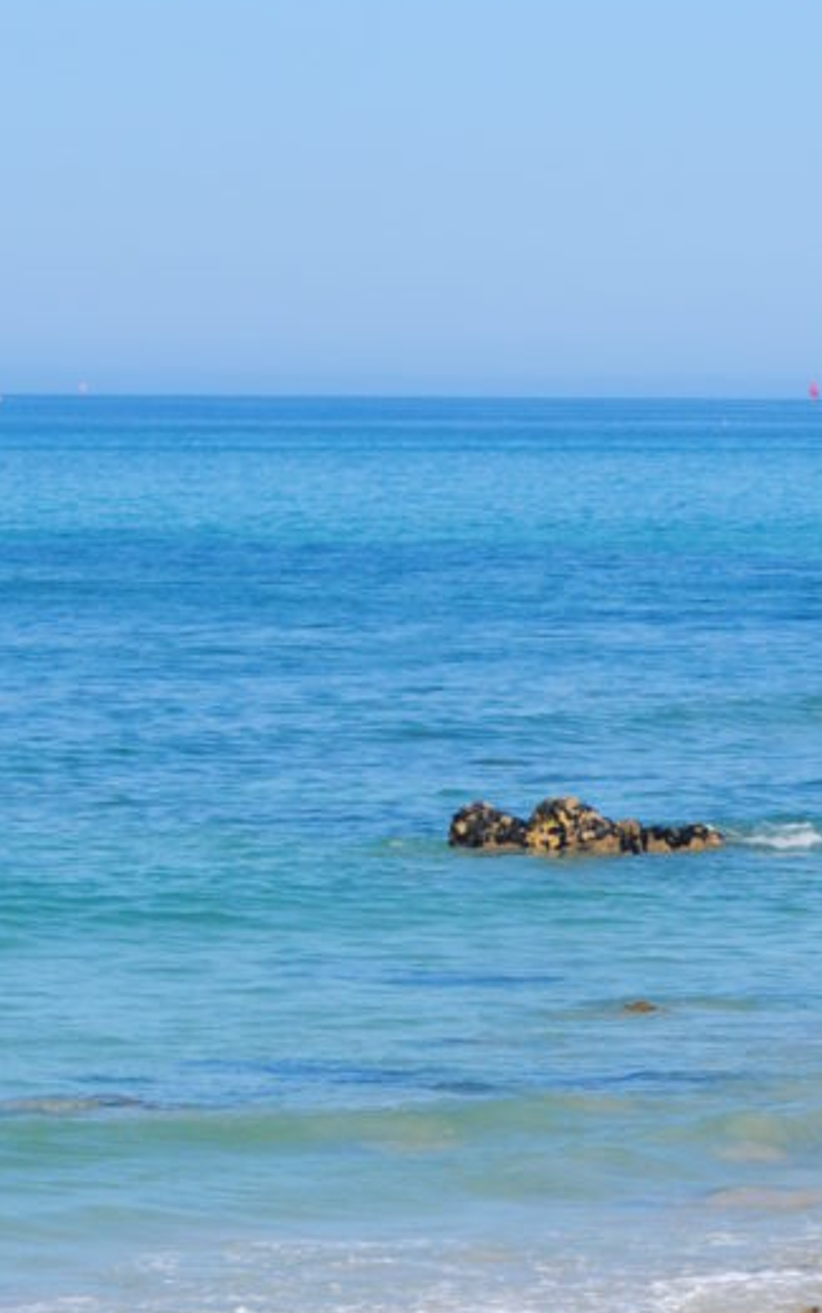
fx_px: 8355
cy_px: 1181
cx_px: 1095
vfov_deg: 8.9
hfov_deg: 5.6
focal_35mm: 233
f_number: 9
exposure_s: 1/320
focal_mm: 55
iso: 100
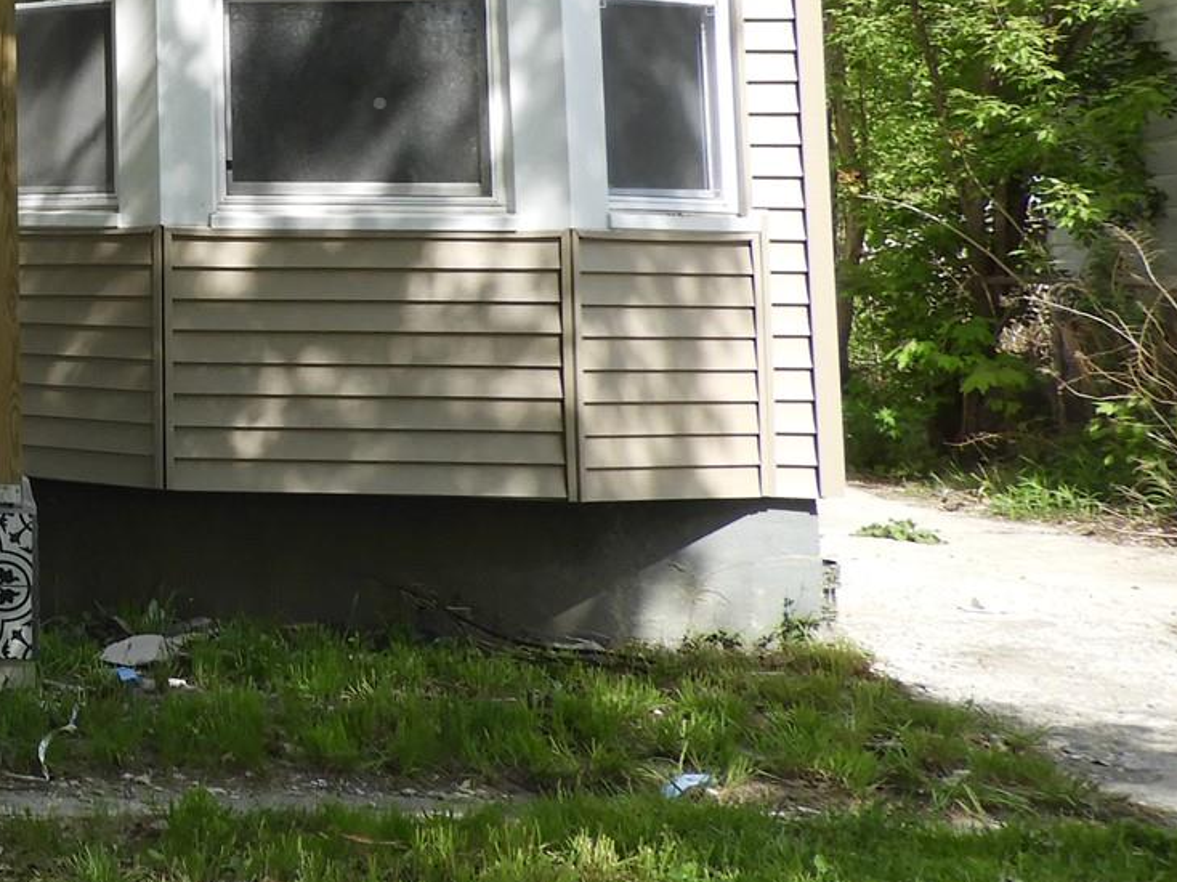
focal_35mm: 67
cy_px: 8
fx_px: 2277
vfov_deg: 21.2
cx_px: -422
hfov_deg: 24.6
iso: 100
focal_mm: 4.3
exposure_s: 1/640
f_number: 3.3
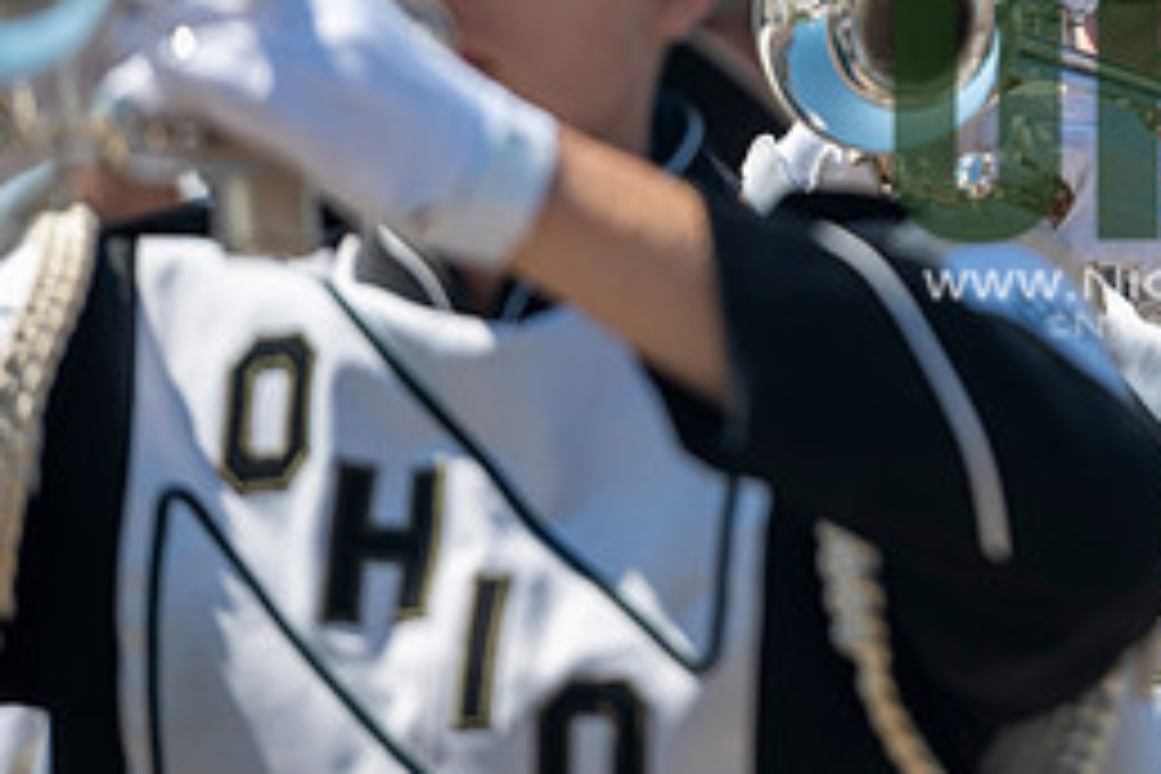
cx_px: 1233
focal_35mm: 449
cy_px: 122
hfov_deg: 4.6
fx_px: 14479
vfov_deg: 3.1
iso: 100
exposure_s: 1/1600
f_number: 2.8
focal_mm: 200
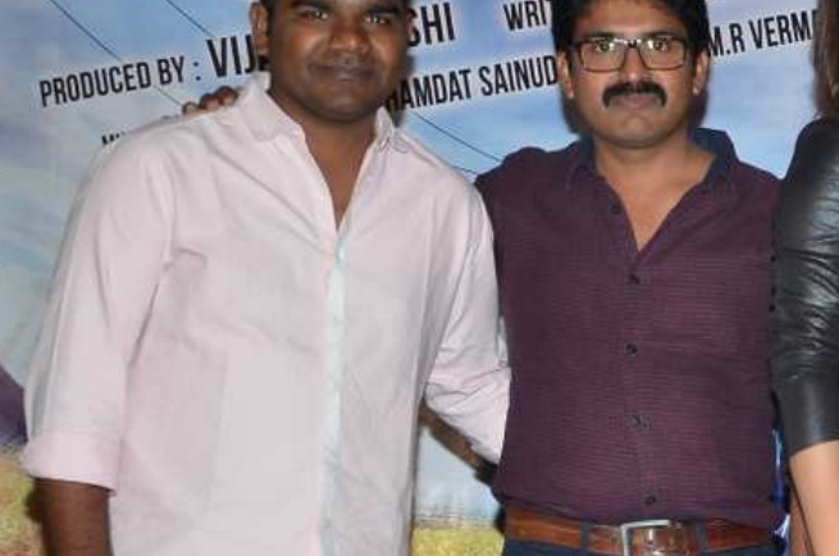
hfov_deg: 16.1
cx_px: 1335
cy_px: 389
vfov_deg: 11.9
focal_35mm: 114
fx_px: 2652
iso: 500
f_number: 5.6
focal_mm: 22
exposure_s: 1/125
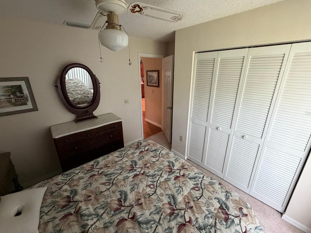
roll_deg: +0.5
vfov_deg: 81.7
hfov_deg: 98.2
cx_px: 158
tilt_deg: -16.6
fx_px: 135
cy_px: 113
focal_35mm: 15
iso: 320
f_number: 2.2
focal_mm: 2.22
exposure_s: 1/60
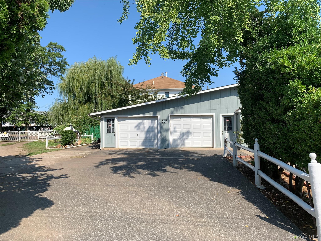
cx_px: 160
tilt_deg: +2.8
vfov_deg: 53.1
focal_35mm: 26
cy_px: 120
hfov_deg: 67.3
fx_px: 241
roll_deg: +0.4
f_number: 1.8
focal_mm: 4.25
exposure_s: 1/991
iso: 25
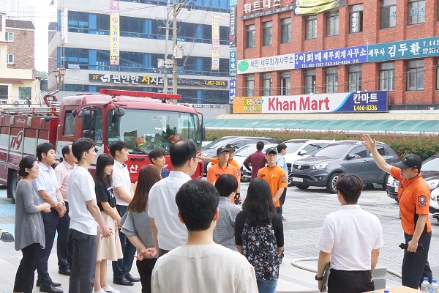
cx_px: 220
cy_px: 146
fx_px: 658
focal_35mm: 54
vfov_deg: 25.1
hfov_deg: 36.9
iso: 1600
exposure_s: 1/100
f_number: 8
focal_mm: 18
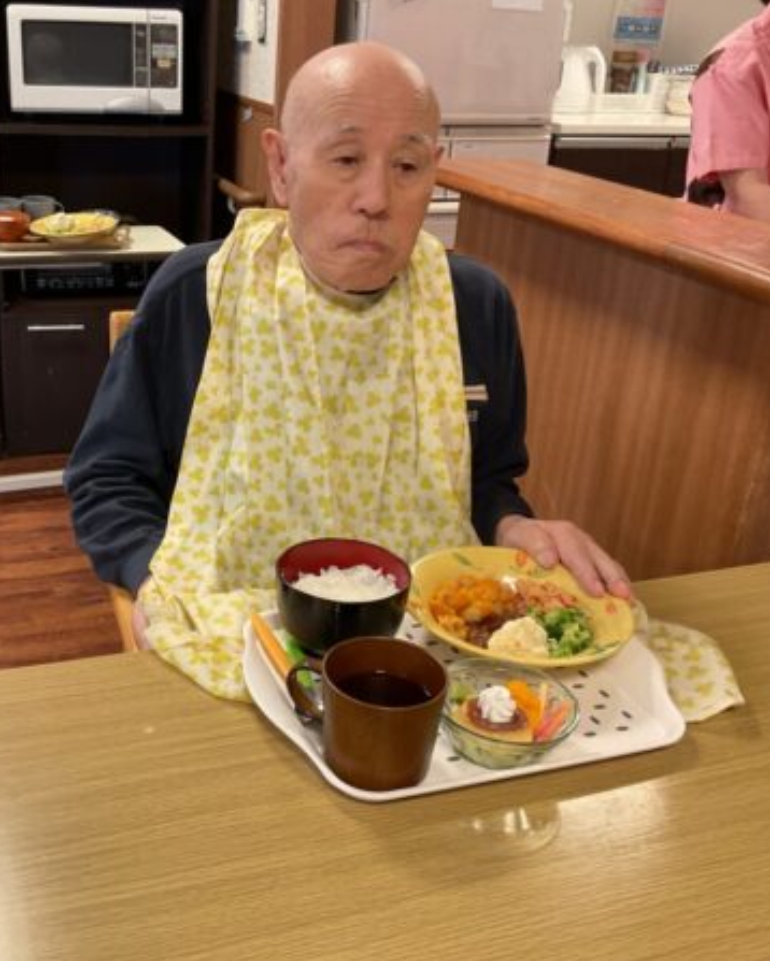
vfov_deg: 47.9
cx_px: 243
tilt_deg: -24.5
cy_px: 479
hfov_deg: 38.6
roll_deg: -1.6
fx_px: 1082
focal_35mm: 38
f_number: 1.8
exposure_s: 1/60
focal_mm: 3
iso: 160
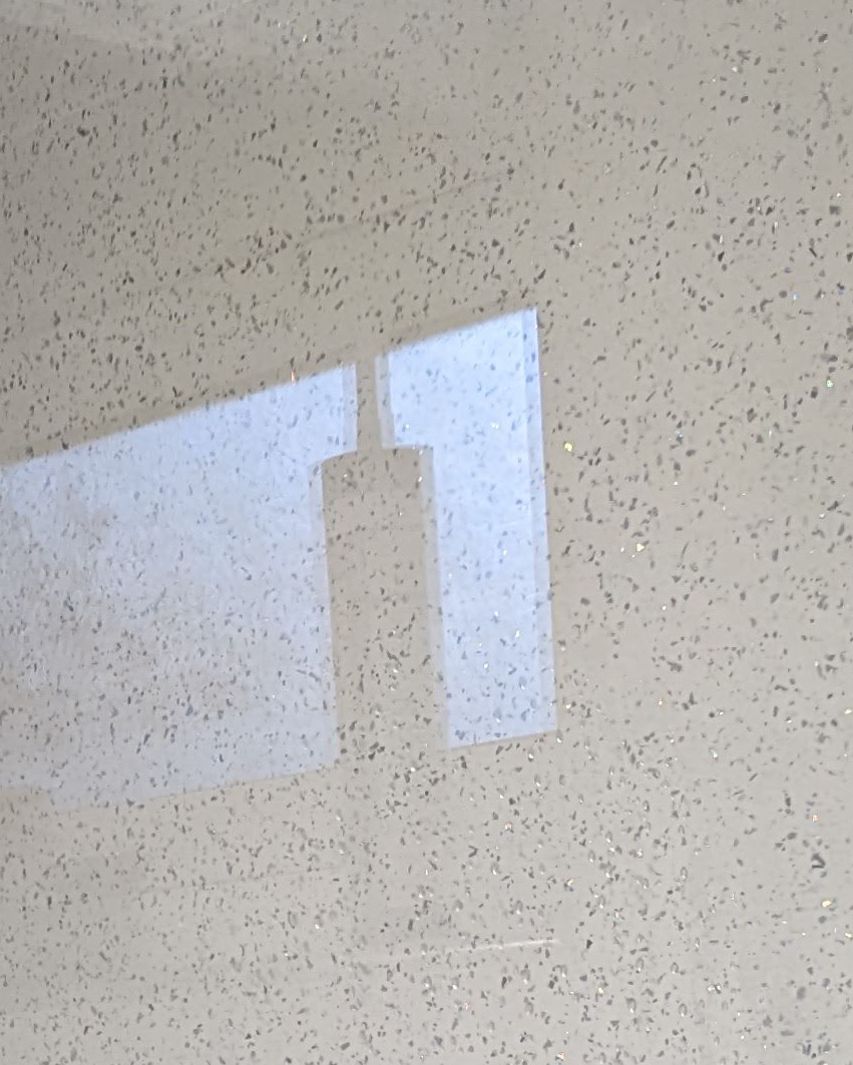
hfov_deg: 16.2
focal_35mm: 90
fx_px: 2839
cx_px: -239
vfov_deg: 19.7
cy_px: 1349
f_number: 1.85
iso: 211
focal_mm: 6.81
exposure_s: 1/100
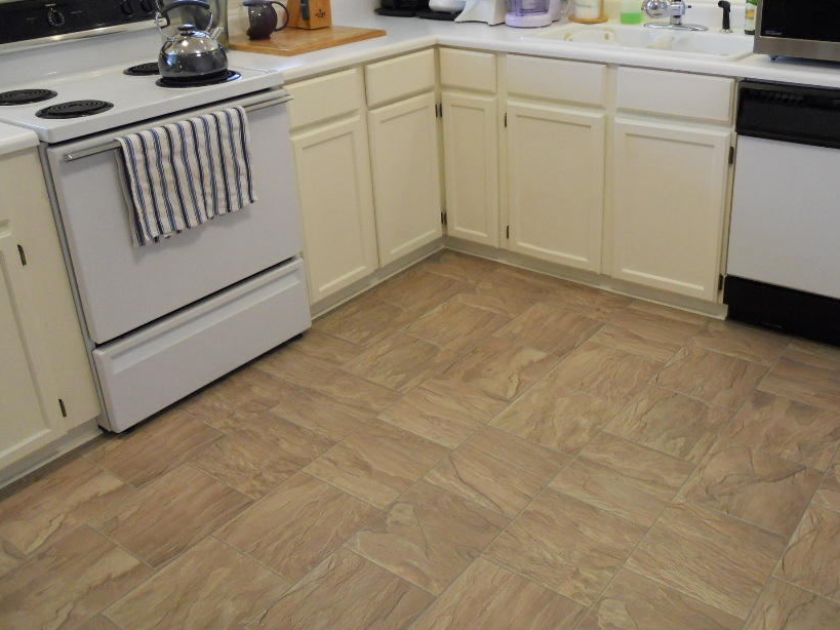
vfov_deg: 40.4
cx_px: 491
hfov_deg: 52.4
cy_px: 239
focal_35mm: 35
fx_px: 849
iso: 400
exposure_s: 1/125
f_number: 2.7
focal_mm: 5
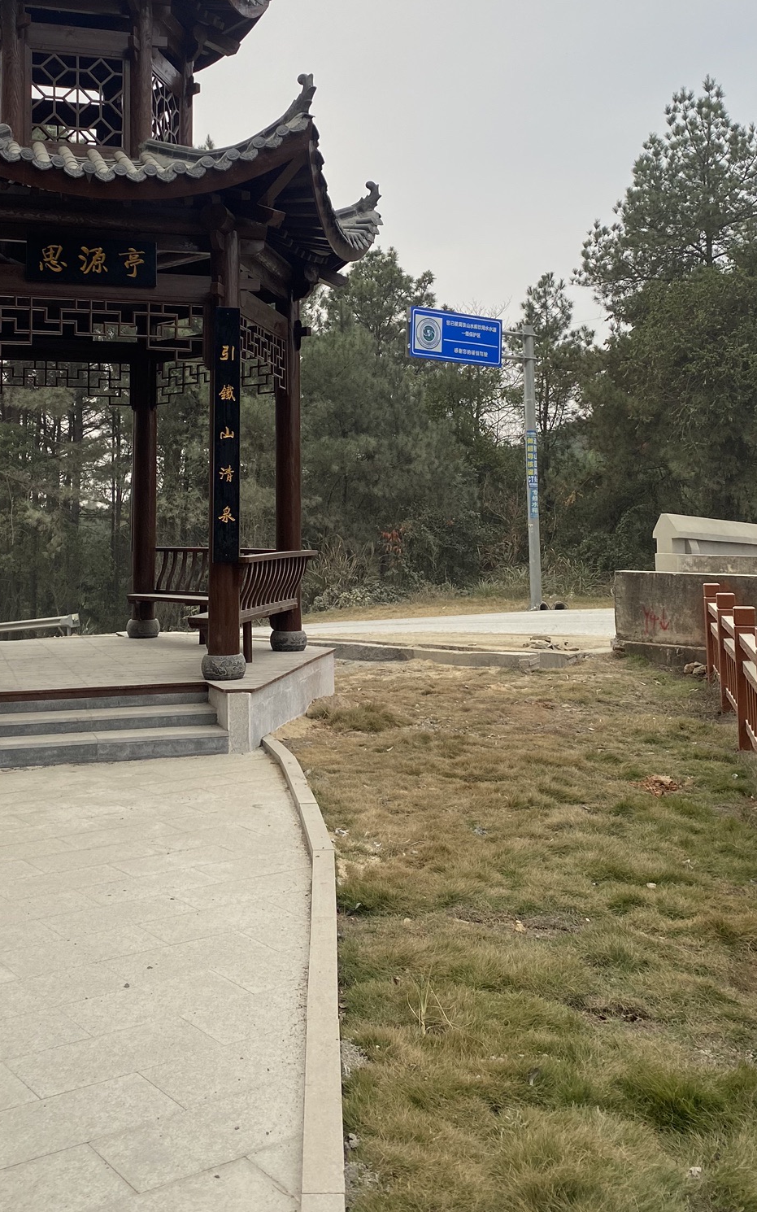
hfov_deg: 34.2
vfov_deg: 51.9
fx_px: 1222
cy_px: 416
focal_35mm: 37
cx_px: 276
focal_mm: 4.25
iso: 32
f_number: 1.8
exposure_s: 1/223
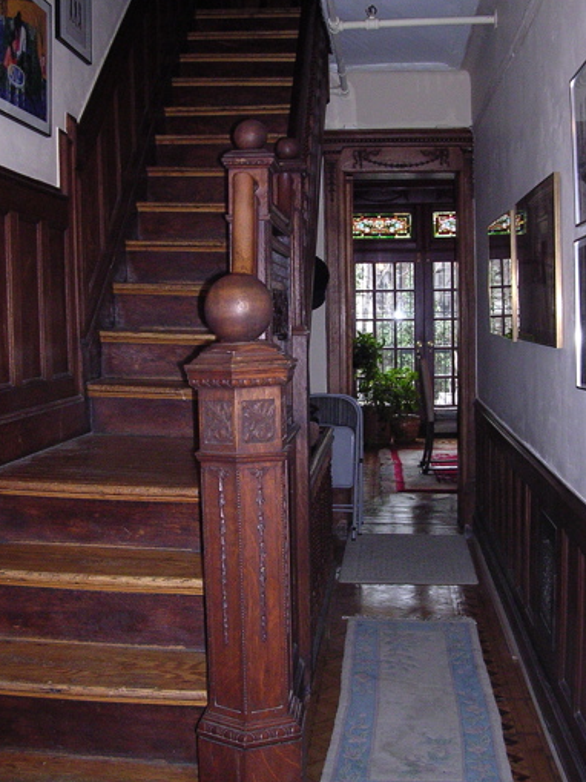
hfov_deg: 35.1
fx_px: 926
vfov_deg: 45.8
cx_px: 296
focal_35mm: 41
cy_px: 374
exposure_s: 1/60.1
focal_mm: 5.8
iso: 400
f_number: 2.8
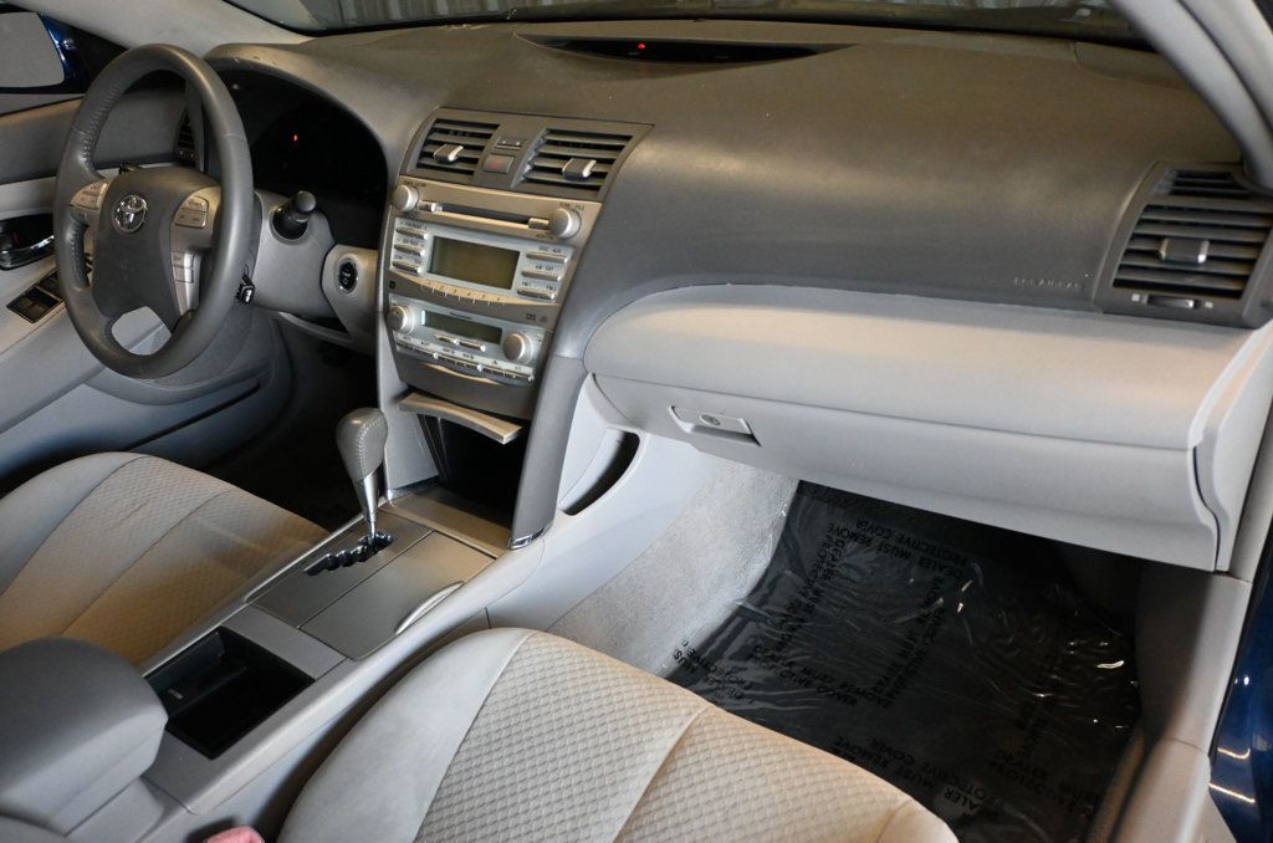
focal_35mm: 29
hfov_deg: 63.3
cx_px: 636
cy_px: 422
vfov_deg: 44.4
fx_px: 1032
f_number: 3.8
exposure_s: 1/125
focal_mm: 19.5
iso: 2500
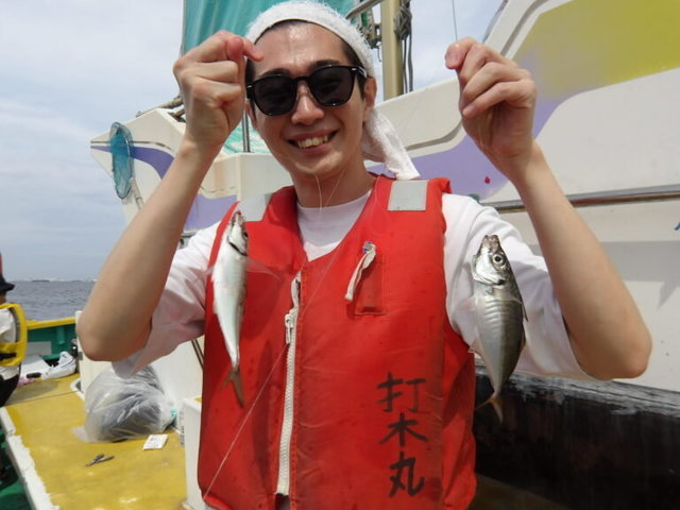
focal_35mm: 27
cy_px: 255
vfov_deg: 51.4
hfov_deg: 65.3
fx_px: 530
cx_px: 340
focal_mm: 4.9
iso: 100
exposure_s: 1/168
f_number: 10.4
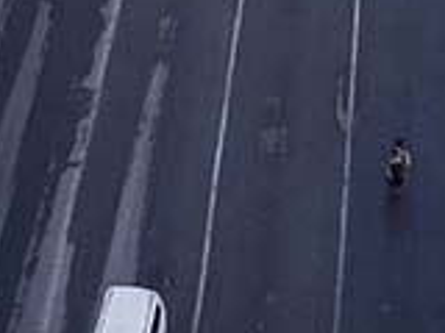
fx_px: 2005
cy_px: -547
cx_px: 245
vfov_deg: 8.5
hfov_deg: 12.7
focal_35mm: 156
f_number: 2.2
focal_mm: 4.73
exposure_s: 1/20
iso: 100
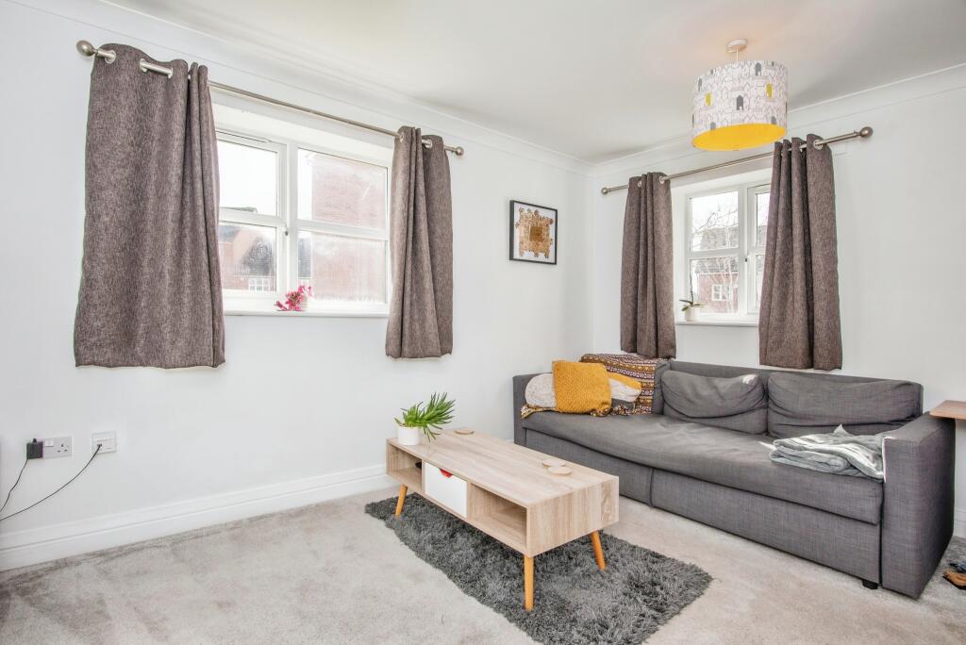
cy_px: 322
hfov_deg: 93.2
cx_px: 483
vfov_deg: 70.5
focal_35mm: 17
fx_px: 456
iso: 400
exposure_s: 1/100
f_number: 11
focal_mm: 17
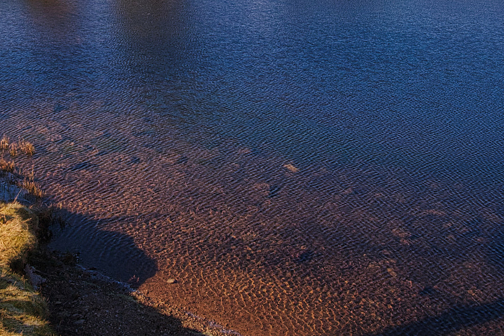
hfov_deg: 33.7
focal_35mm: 59
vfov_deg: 22.7
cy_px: 67
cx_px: 172
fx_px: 826
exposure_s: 1/320
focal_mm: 20
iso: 1600
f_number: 14
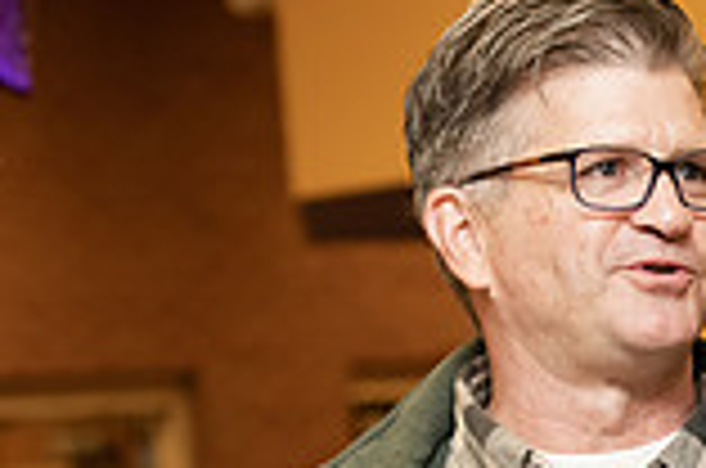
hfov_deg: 7.1
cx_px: 764
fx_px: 5656
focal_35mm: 289
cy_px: 488
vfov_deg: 4.7
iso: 1250
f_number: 4.5
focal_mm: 78
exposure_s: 1/200
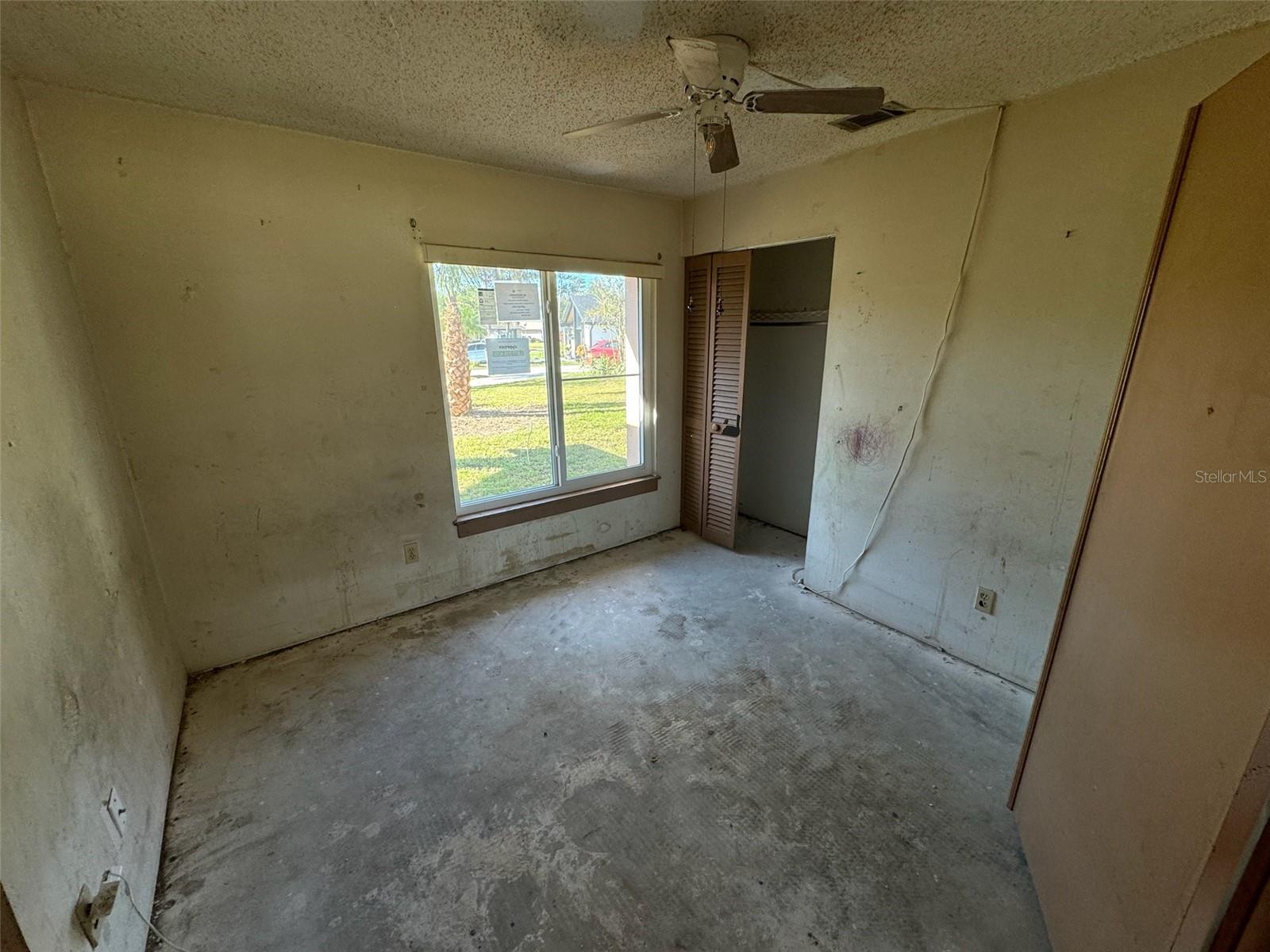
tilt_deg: -16.2
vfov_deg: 85.7
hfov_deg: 102.1
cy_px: 476
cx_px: 635
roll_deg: +0.1
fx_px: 514
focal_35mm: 14
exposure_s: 1/120
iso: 160
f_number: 2.2
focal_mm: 2.22
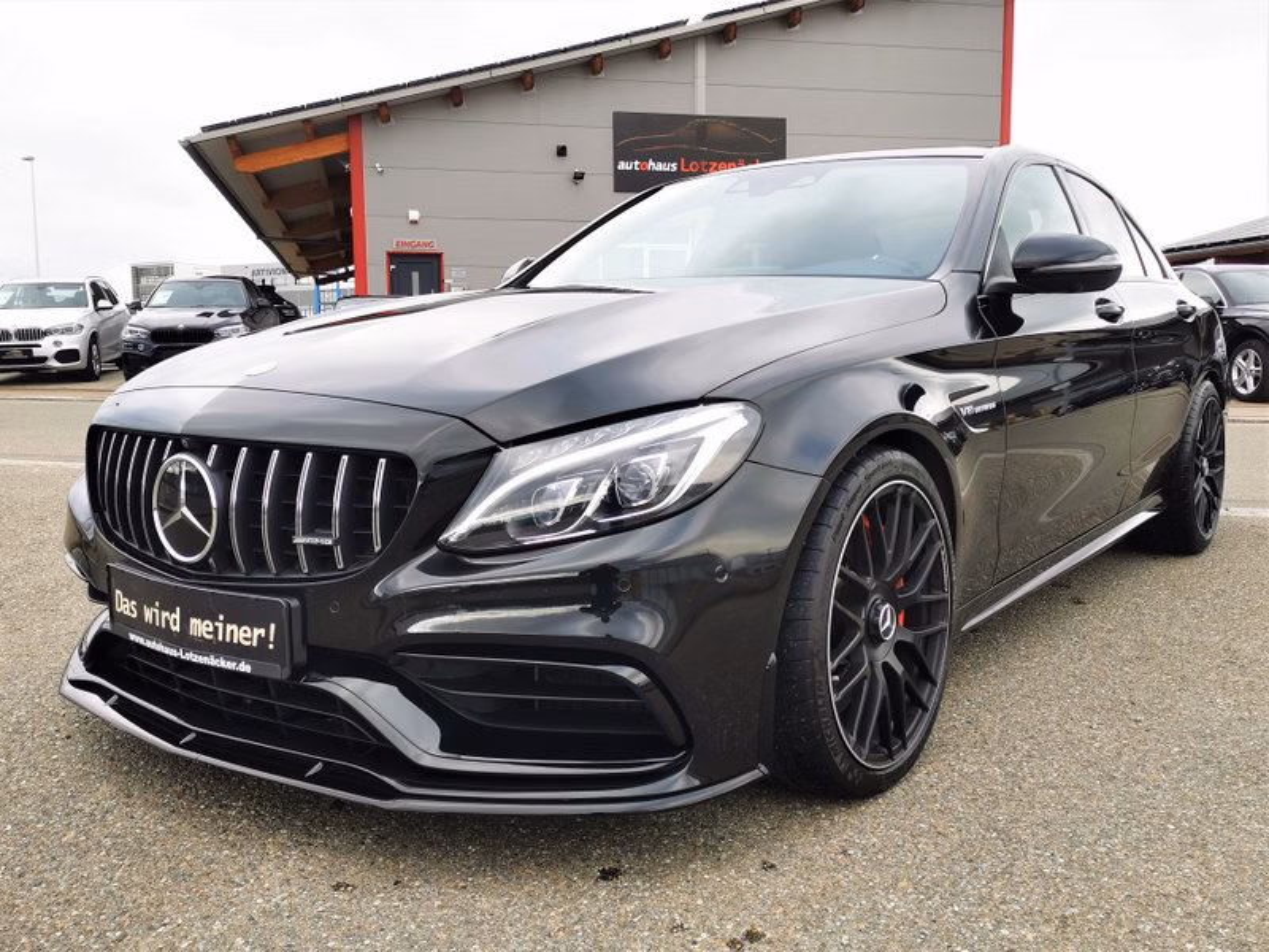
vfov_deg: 45.4
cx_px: 634
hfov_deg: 58.4
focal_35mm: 31
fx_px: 1136
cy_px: 476
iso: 50
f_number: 1.8
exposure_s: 1/320
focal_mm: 5.58
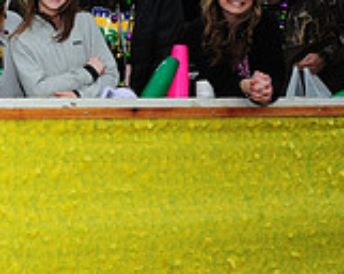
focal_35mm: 105
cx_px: -224
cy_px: 39
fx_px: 1066
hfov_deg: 16.2
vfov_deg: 14.5
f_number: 8
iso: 250
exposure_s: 1/80
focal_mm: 31
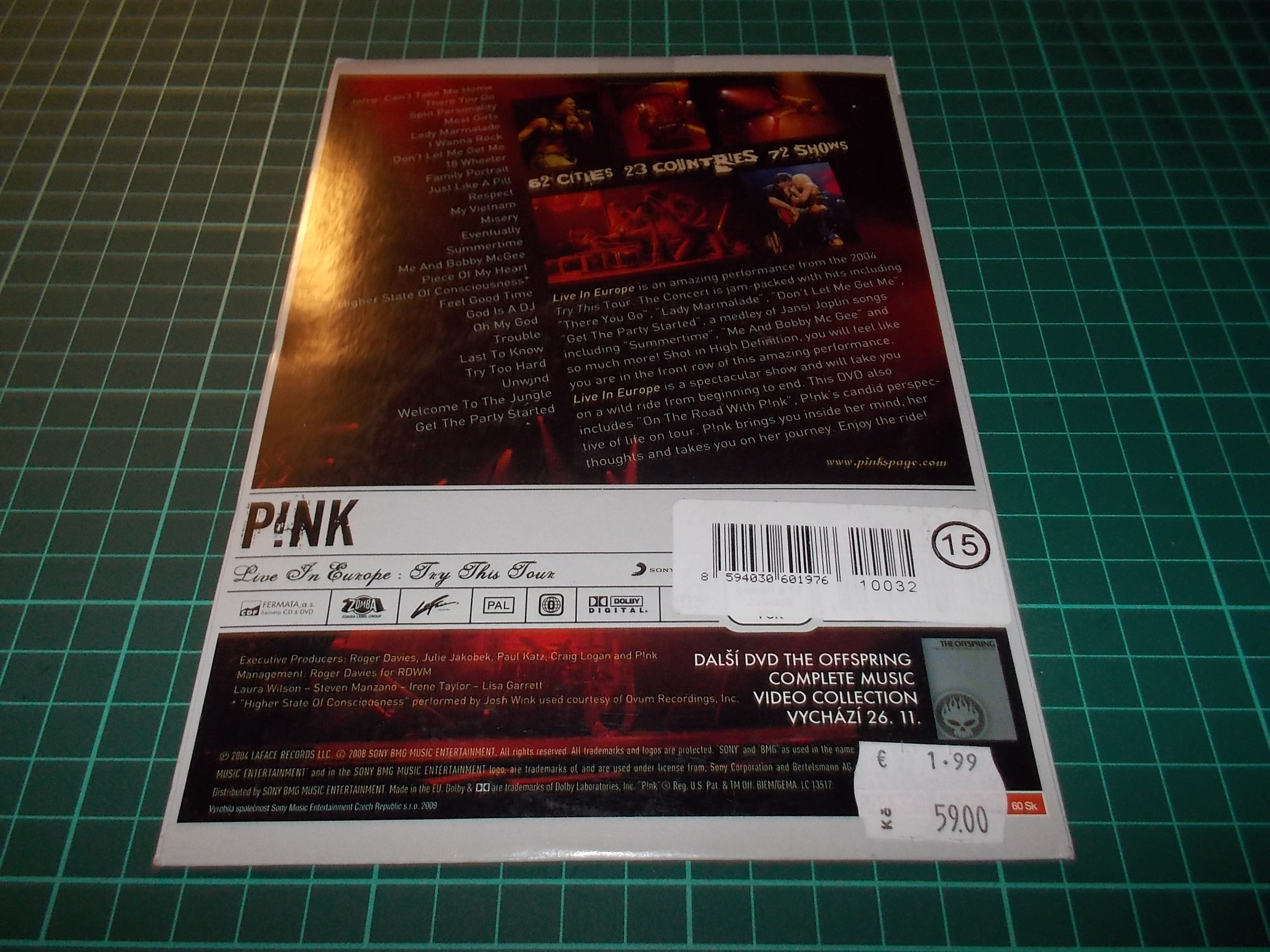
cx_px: 635
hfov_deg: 61.7
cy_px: 476
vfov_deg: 48.2
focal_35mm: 29
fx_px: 1064
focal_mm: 4.1
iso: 200
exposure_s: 1/30
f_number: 3.3
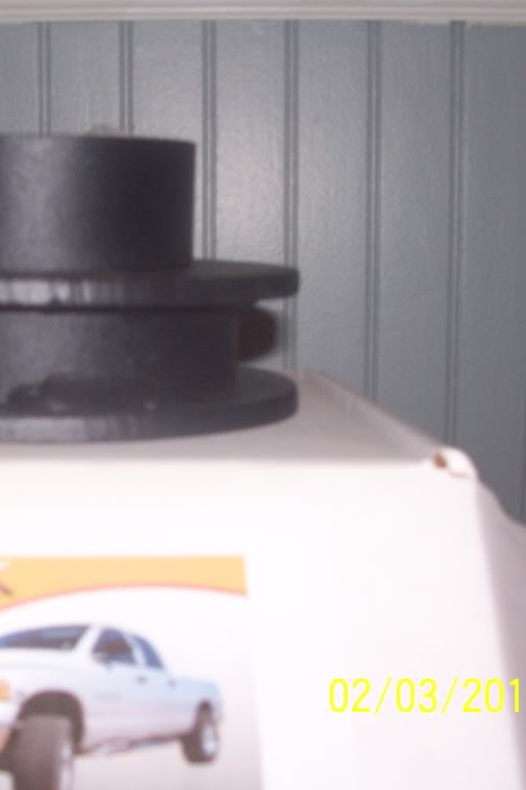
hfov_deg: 22.5
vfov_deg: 33.9
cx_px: 76
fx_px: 1294
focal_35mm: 59
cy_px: 395
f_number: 2.8
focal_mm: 7.2
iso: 140
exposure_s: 1/60
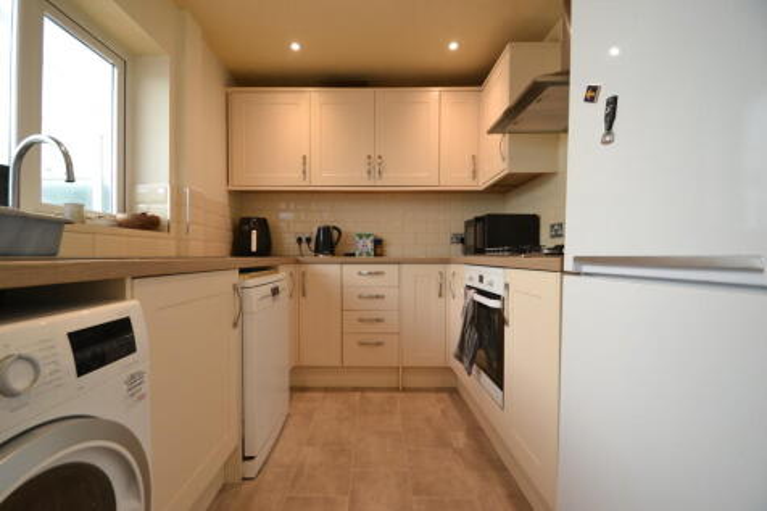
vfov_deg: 77.3
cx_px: 384
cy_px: 256
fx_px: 319
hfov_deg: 100.4
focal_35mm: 15
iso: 400
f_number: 4
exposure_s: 1/60
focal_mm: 10
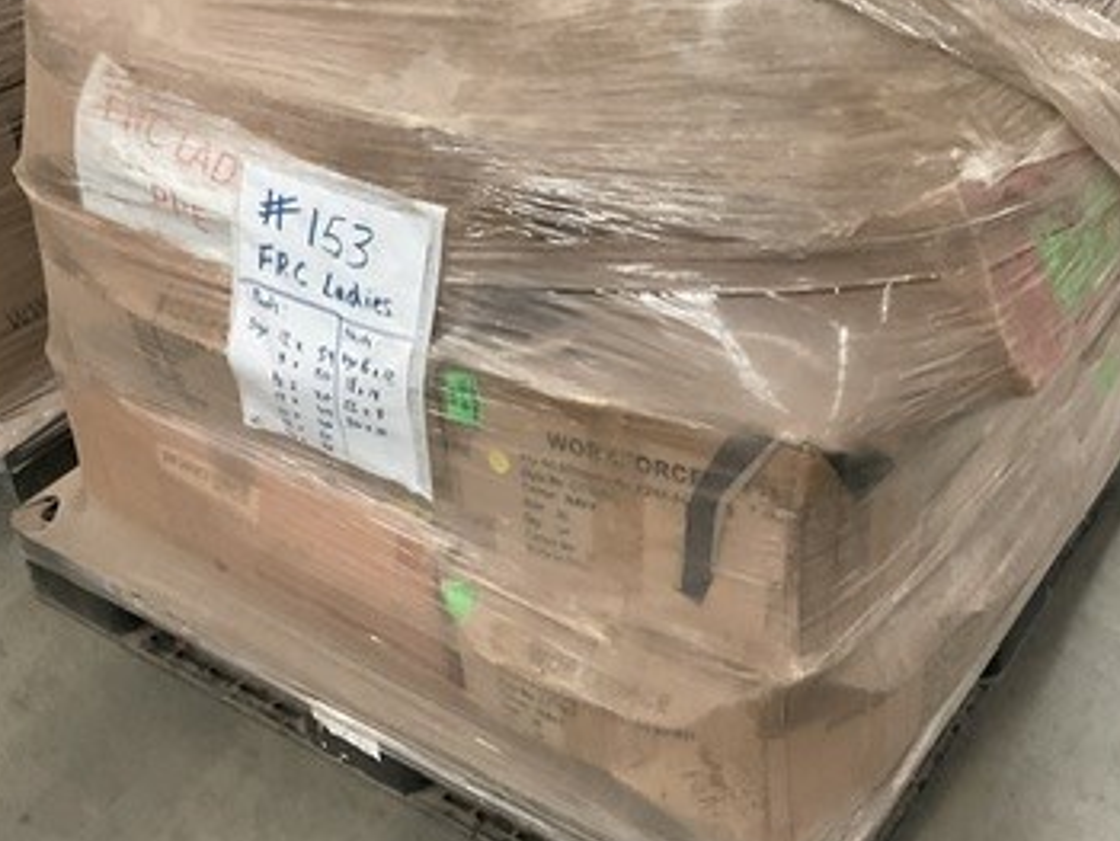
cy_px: 256
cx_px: 746
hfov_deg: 35.8
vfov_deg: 27.3
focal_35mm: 53
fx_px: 1716
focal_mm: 3
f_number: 1.8
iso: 200
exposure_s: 1/60
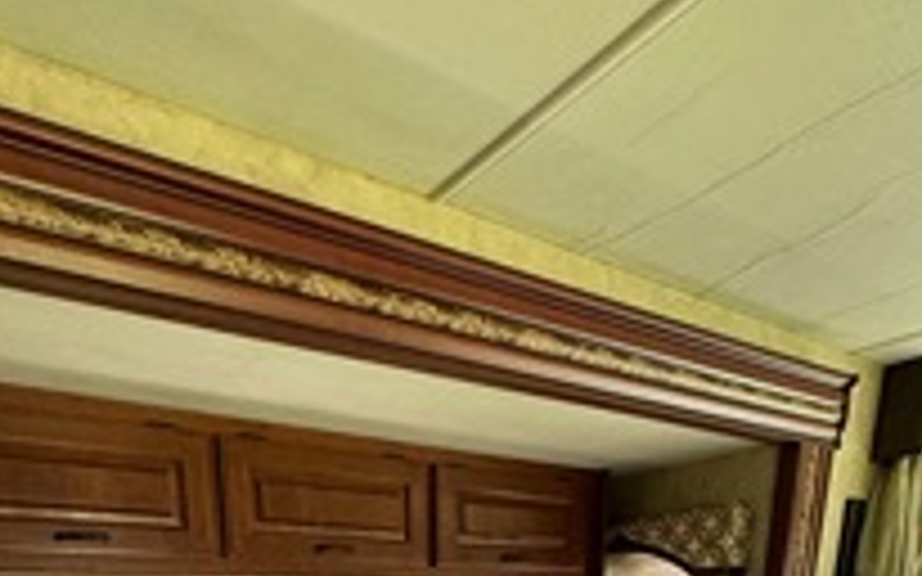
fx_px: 728
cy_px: 837
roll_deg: +0.0
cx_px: 432
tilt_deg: -18.4
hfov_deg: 64.6
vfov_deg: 29.2
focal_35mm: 29
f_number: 2.2
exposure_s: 1/99
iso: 125
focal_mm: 2.22
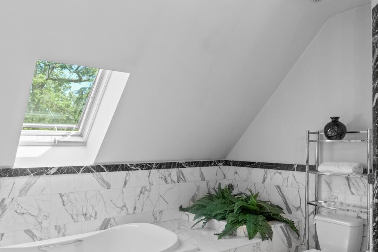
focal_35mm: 31
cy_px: 148
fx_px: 325
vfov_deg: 42.1
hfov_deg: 60.3
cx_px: 198
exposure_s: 1/60
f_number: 5.6
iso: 1250
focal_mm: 14
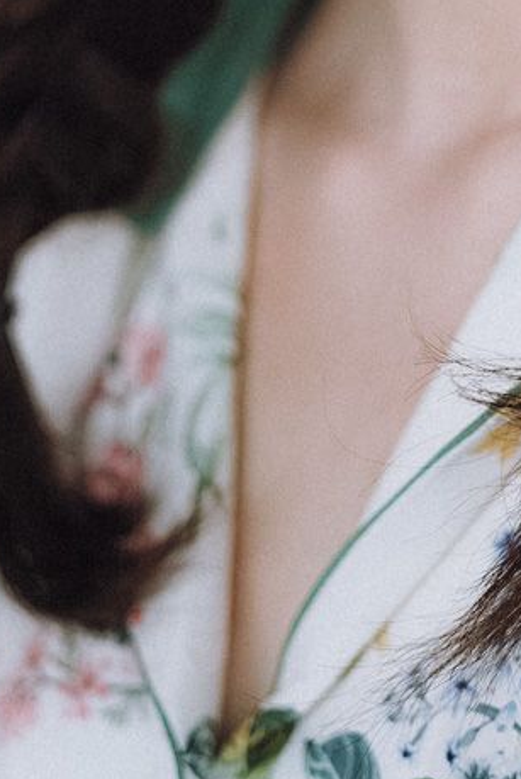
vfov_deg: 11.2
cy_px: -370
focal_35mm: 176
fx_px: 3812
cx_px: 623
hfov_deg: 7.7
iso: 100
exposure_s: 1/500
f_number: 1.4
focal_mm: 50
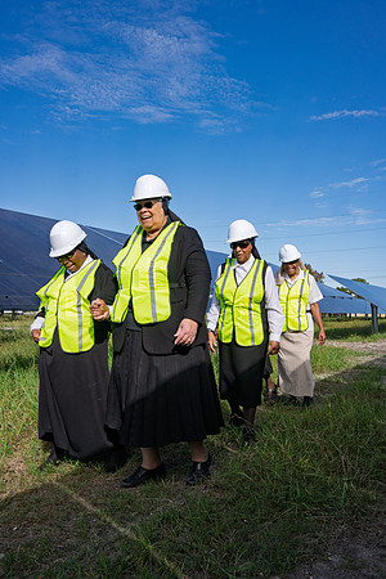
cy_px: 290
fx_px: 450
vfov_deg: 65.5
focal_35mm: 28
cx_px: 193
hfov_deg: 46.4
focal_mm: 28
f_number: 11
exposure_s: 1/500
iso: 200
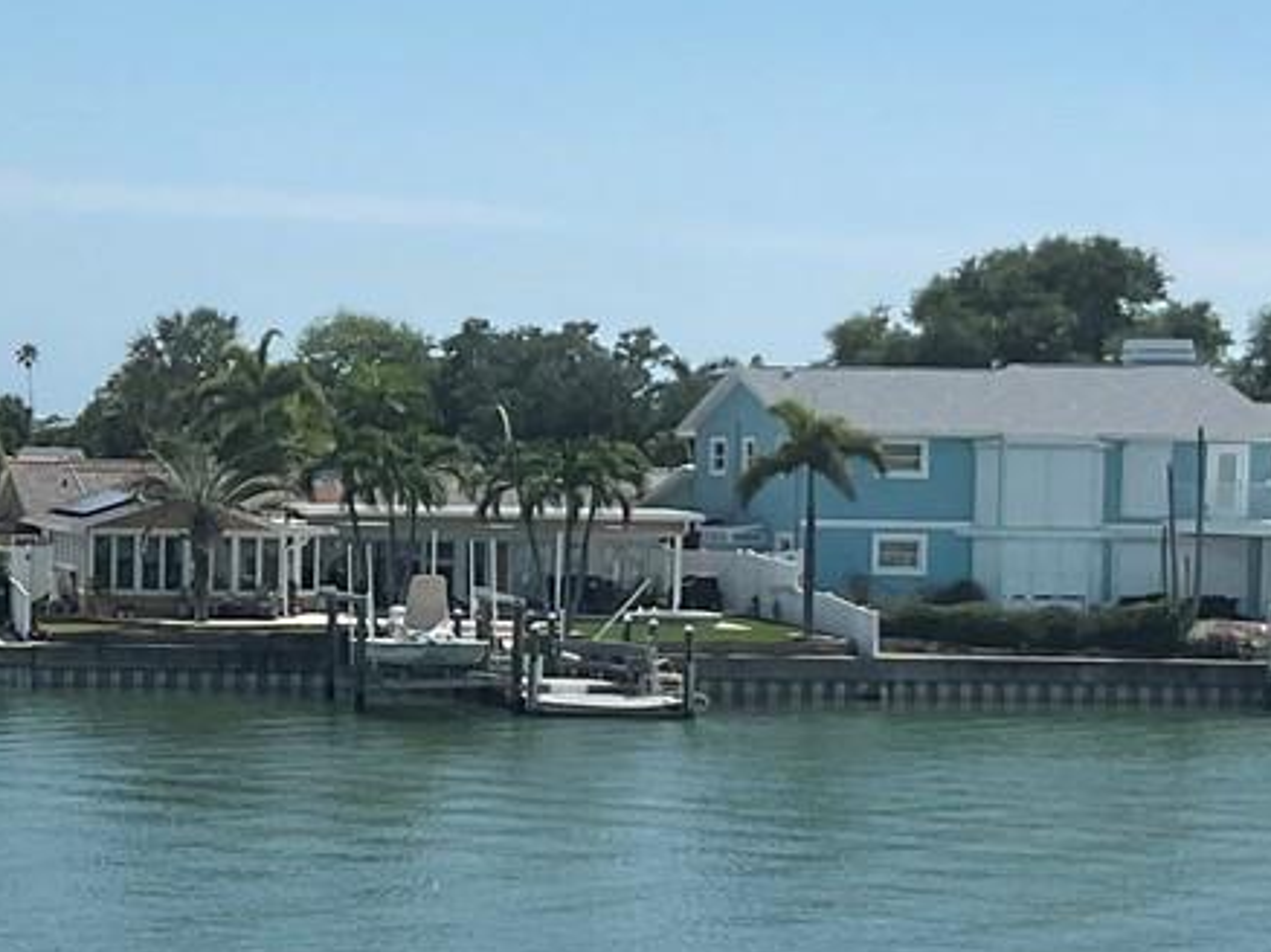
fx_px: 3890
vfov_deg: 13.9
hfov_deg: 17.4
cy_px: 572
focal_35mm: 106
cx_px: -386
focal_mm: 3
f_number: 1.8
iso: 16
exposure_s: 1/3322
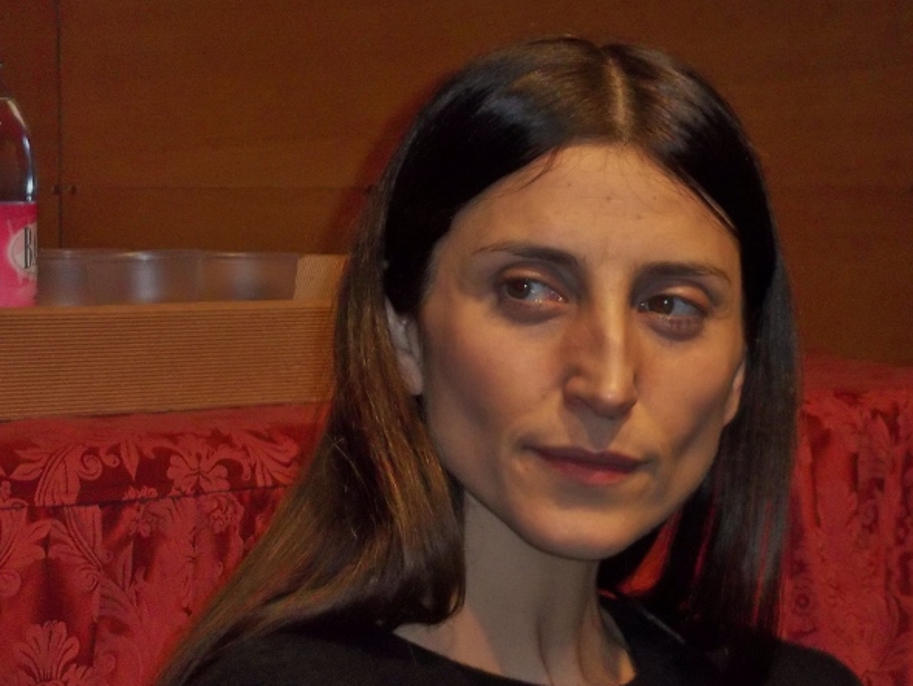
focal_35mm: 183
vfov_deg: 8.1
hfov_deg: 10.8
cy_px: 304
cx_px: 591
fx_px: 4829
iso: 320
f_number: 5.9
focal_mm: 24.5
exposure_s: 1/60
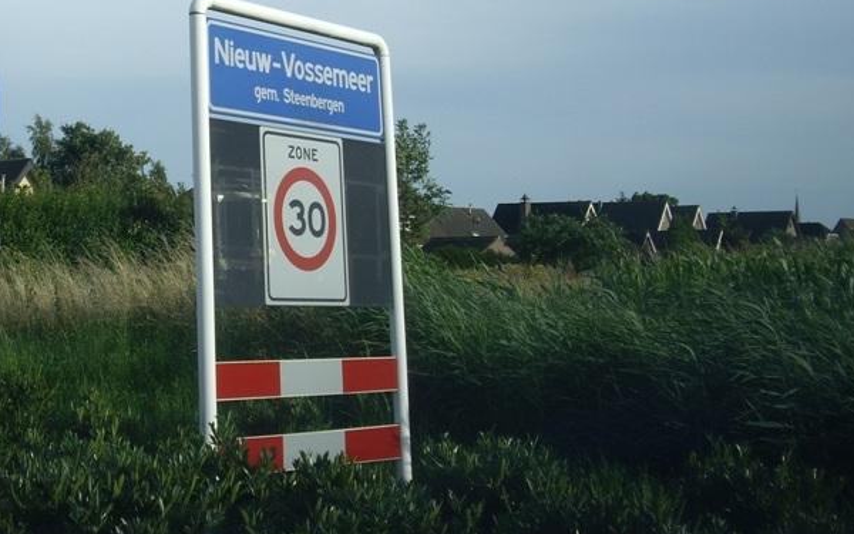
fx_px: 1001
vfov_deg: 29.8
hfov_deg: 46.2
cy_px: 228
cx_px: 453
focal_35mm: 43
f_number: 2.8
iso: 64
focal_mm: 7.9
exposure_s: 1/640
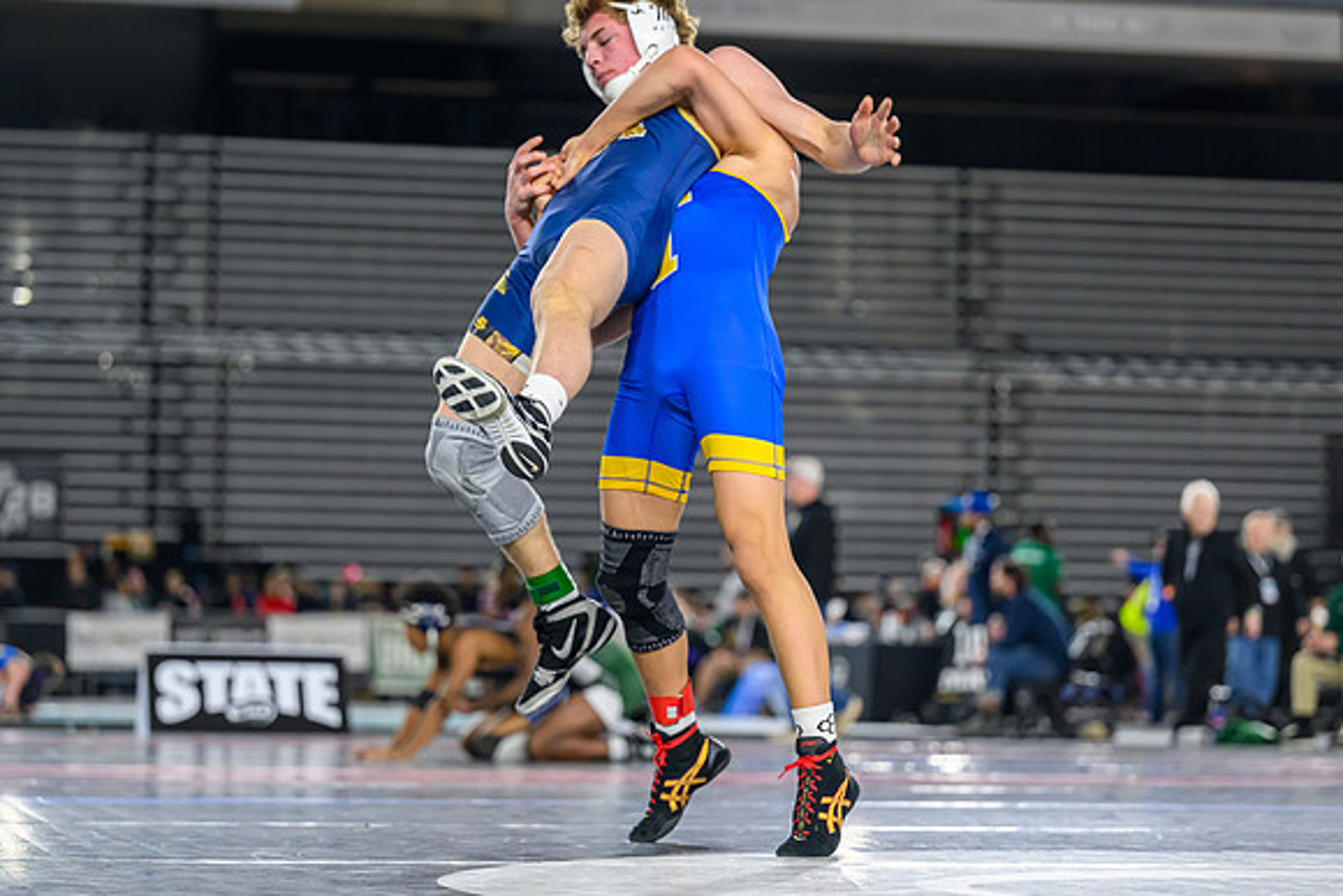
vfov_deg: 12.4
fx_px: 4111
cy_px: 461
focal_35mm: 110
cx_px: 704
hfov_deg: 18.6
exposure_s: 1/800
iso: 3200
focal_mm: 102
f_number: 2.8
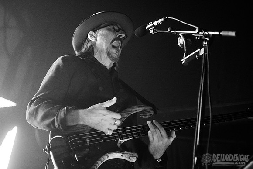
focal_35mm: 82
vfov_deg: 16.6
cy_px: 69
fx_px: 580
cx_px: 126
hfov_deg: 24.6
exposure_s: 1/160
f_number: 3.2
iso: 4000
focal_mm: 70
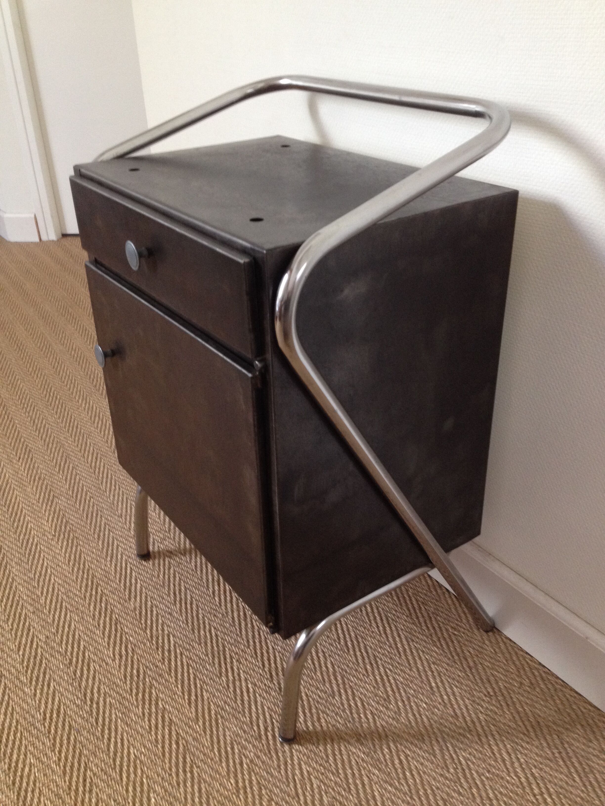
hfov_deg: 40.7
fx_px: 816
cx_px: 302
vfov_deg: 52.6
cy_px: 403
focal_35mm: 35
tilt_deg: -29.4
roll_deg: +1.9
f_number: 2.4
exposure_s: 1/20
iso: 160
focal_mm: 4.28
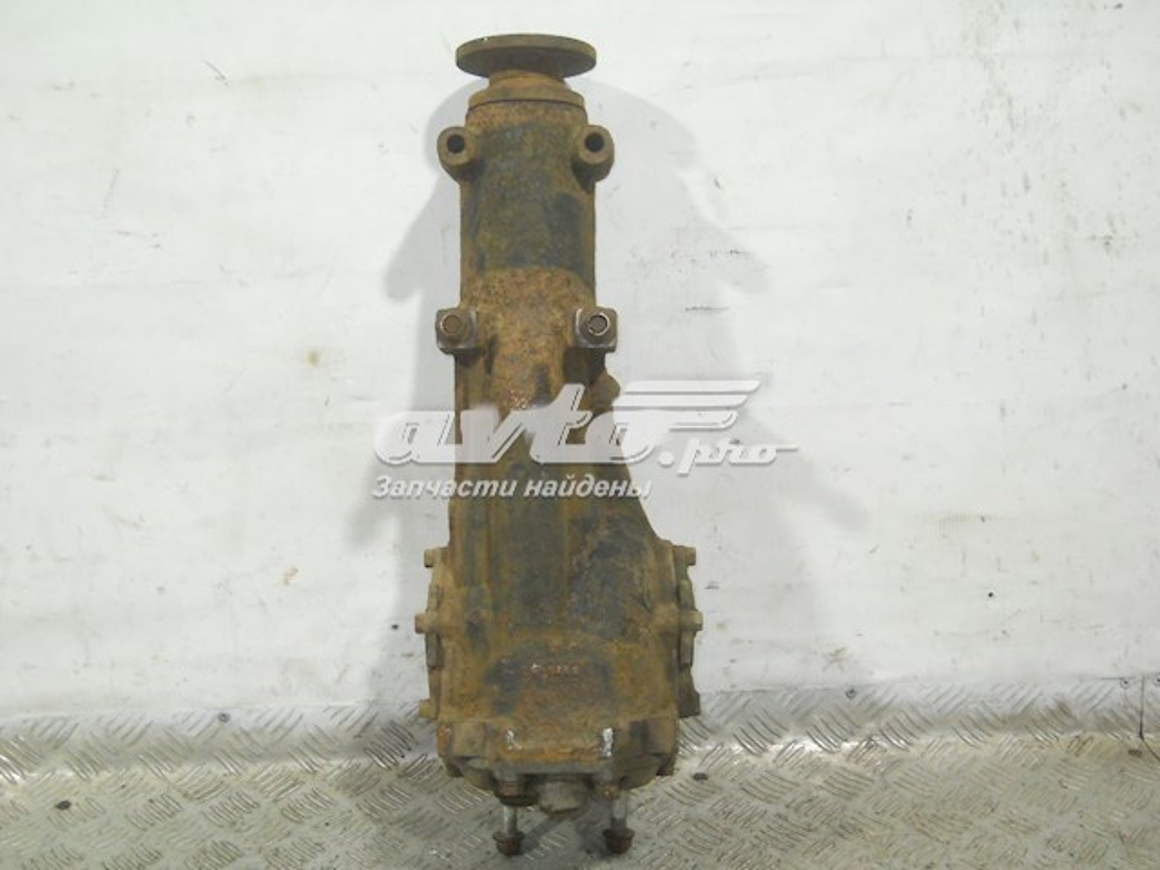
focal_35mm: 41
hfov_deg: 45.8
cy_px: 435
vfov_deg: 35.1
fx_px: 1374
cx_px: 580
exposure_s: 1/30
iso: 250
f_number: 3.1
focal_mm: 6.72
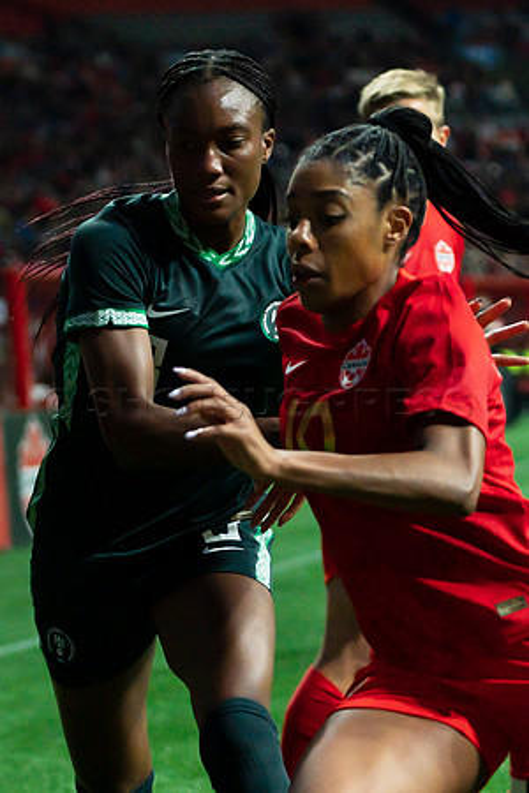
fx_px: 4322
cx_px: 175
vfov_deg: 10.5
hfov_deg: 7.0
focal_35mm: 196
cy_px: 369
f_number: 4
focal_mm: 98
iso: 4000
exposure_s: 1/3200
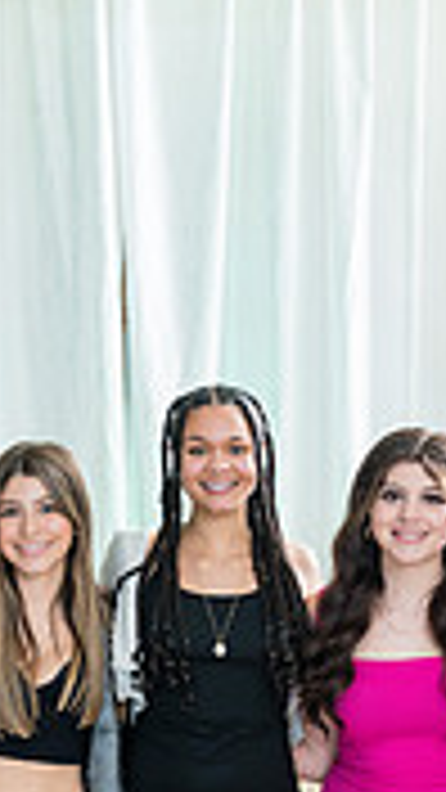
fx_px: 2039
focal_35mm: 97
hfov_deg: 12.5
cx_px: 207
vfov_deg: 21.6
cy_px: 698
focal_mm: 36.3
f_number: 2.8
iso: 1600
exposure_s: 1/250
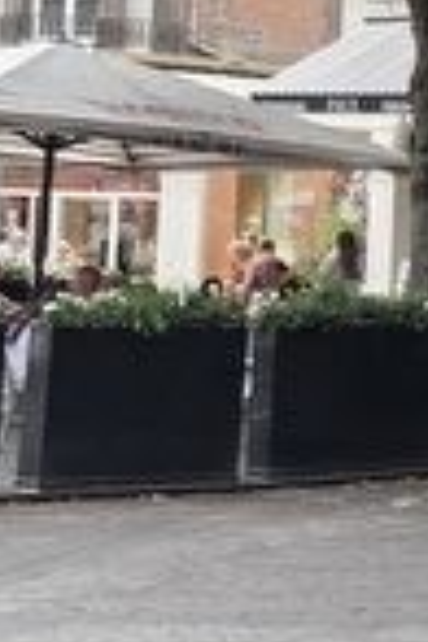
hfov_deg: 8.2
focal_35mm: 130
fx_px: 2318
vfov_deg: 15.7
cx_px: 1450
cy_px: 175
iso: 32
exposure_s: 1/180
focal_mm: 5.4
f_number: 1.8
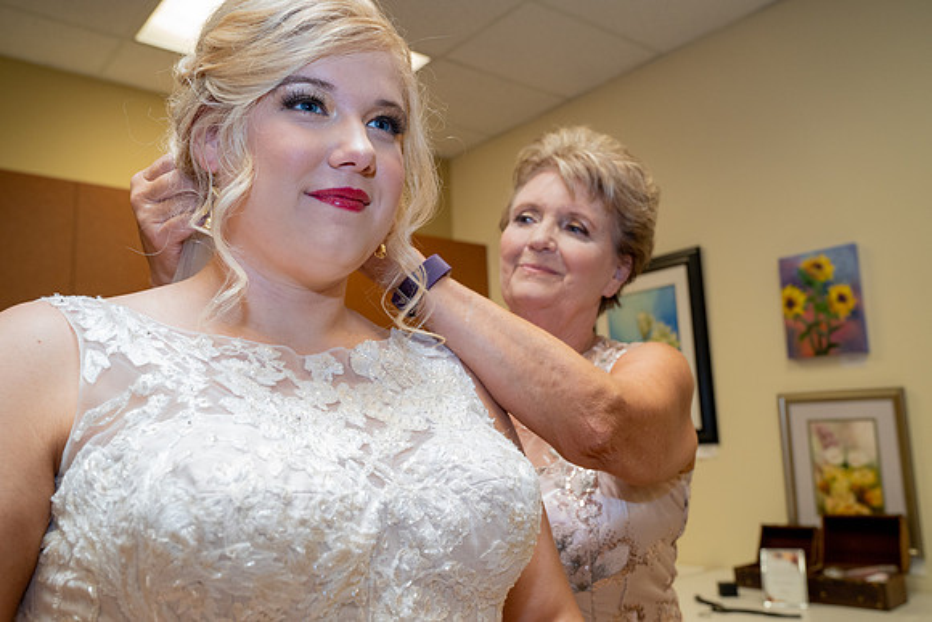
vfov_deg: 42.3
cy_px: 311
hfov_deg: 60.3
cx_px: 466
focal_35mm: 31
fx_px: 803
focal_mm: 31
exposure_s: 1/200
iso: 2000
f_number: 5
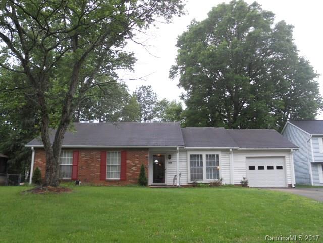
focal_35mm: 32
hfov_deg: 56.8
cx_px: 162
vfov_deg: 44.2
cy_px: 122
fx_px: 299
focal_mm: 5.8
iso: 80
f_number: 3.5
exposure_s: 1/50
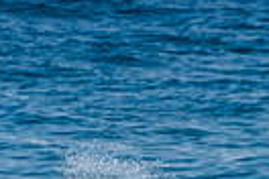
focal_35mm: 2195
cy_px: 339
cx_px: 245
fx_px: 16400
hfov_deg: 0.9
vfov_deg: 0.6
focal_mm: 500
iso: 160
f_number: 5.6
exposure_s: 1/2000
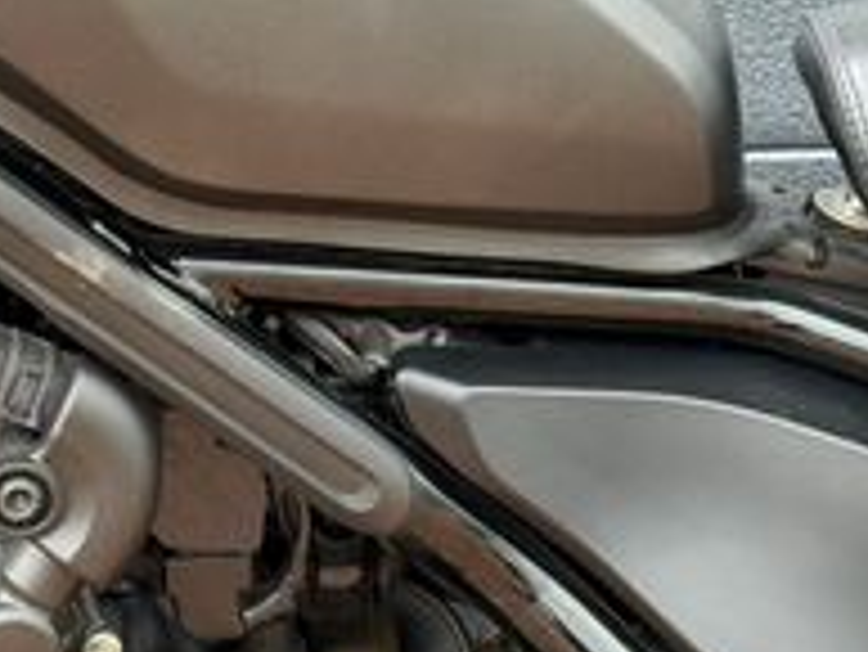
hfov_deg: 12.4
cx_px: 265
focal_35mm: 159
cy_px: 854
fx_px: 3989
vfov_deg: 9.2
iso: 125
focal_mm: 6.76
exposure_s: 1/221
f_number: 1.78
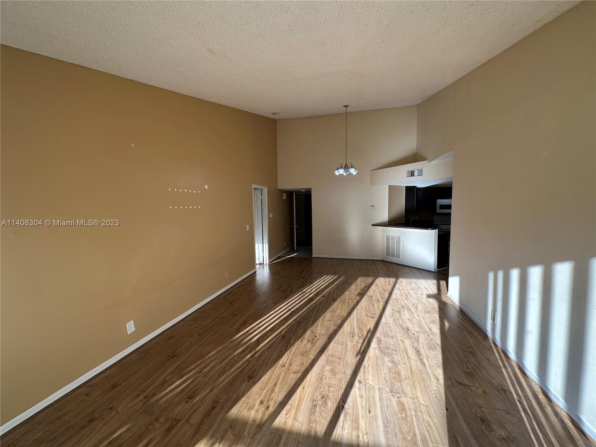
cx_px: 298
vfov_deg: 85.7
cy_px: 224
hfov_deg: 102.1
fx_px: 241
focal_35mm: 14
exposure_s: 1/126
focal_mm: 2.22
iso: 40
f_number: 2.2
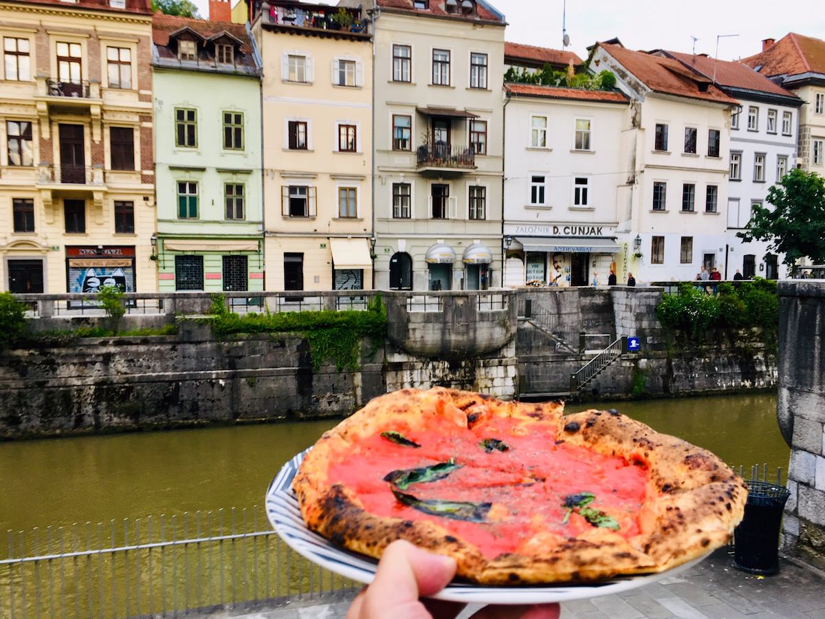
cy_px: 310
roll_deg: +1.3
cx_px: 412
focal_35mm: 29
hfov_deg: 61.7
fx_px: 691
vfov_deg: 48.2
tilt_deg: -2.9
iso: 32
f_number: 2.2
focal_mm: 4.15
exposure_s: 1/50
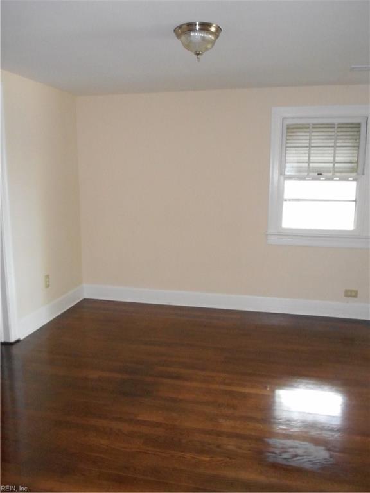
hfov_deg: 48.2
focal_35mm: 29
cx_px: 185
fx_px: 413
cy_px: 246
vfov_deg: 61.7
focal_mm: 5.2
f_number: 4
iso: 560
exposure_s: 1/25
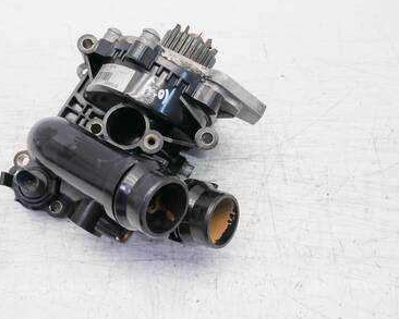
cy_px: 147
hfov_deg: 44.3
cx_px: 145
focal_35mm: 41
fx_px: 484
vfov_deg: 36.5
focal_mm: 16
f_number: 4
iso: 200
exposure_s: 1/80
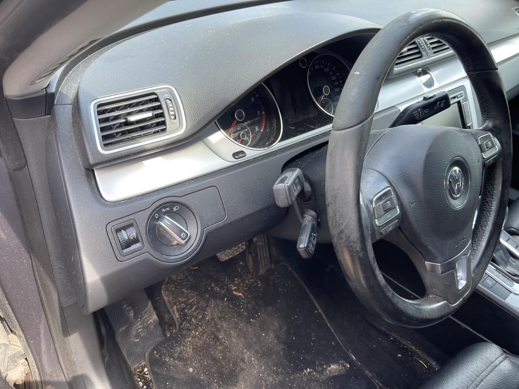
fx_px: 375
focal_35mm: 25
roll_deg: -9.1
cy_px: 194
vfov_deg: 54.9
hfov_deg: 69.4
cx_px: 260
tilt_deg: -35.7
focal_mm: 5.1
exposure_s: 1/121
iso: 64
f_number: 1.6
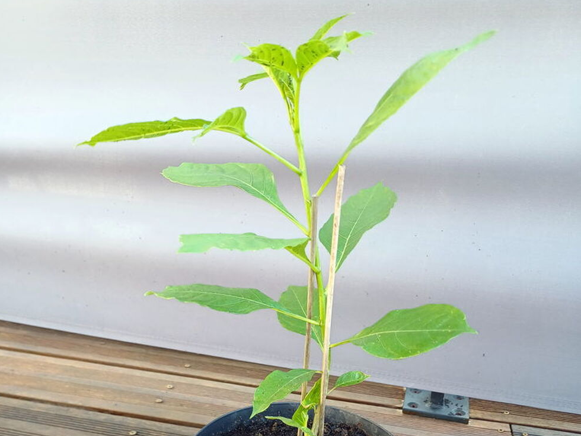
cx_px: 285
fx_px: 571
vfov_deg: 39.8
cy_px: 361
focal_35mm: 34
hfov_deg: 54.0
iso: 50
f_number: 1.8
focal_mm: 4.65
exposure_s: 1/50
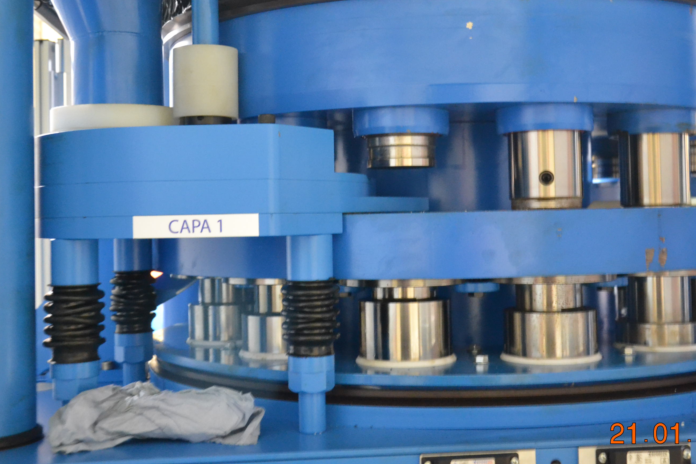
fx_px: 960
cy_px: 173
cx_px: 382
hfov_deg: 39.8
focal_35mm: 50
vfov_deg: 27.1
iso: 3200
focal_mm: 25
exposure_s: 1/2.5
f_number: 4
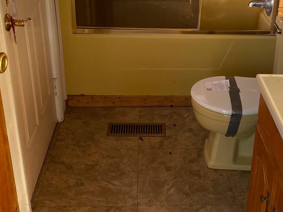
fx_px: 466
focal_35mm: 57
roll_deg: +0.3
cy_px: 88
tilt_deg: -27.3
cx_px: 170
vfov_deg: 25.6
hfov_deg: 33.7
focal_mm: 4.25
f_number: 1.8
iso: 80
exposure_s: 1/121
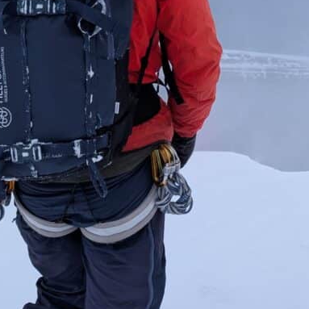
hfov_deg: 24.2
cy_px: -55
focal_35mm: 71
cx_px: 197
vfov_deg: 22.5
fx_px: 717
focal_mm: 6.9
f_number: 1.68
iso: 26
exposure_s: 1/1513
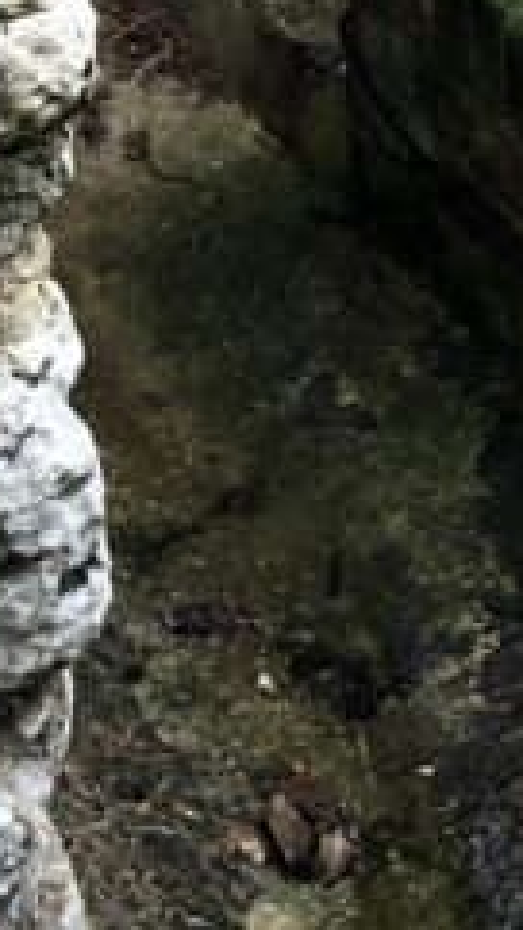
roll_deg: +0.4
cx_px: 808
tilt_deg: -8.1
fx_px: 3183
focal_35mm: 129
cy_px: -884
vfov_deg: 14.2
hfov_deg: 9.1
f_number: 1.8
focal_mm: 4
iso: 32
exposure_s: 1/20
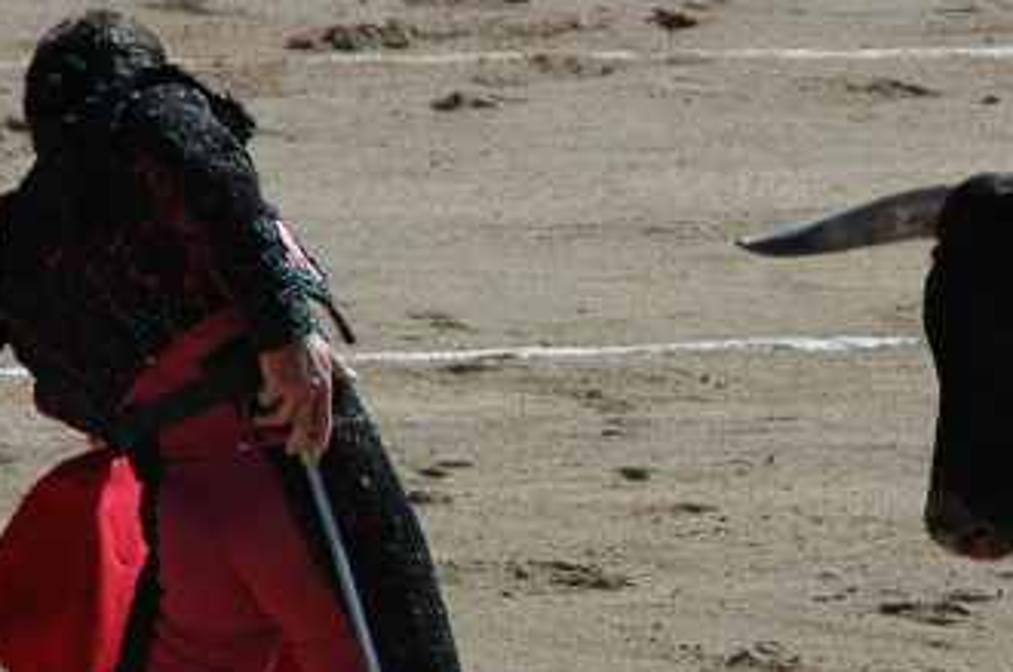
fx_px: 26187
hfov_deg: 2.2
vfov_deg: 1.5
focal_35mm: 932
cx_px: 724
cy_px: 430
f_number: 6.3
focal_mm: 200
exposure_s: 1/1600
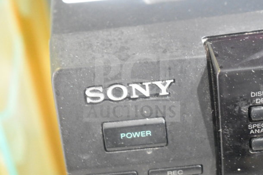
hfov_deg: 27.0
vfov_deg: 18.2
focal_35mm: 75
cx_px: 132
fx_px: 548
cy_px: 88
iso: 16000
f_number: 5.6
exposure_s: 1/80
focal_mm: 50
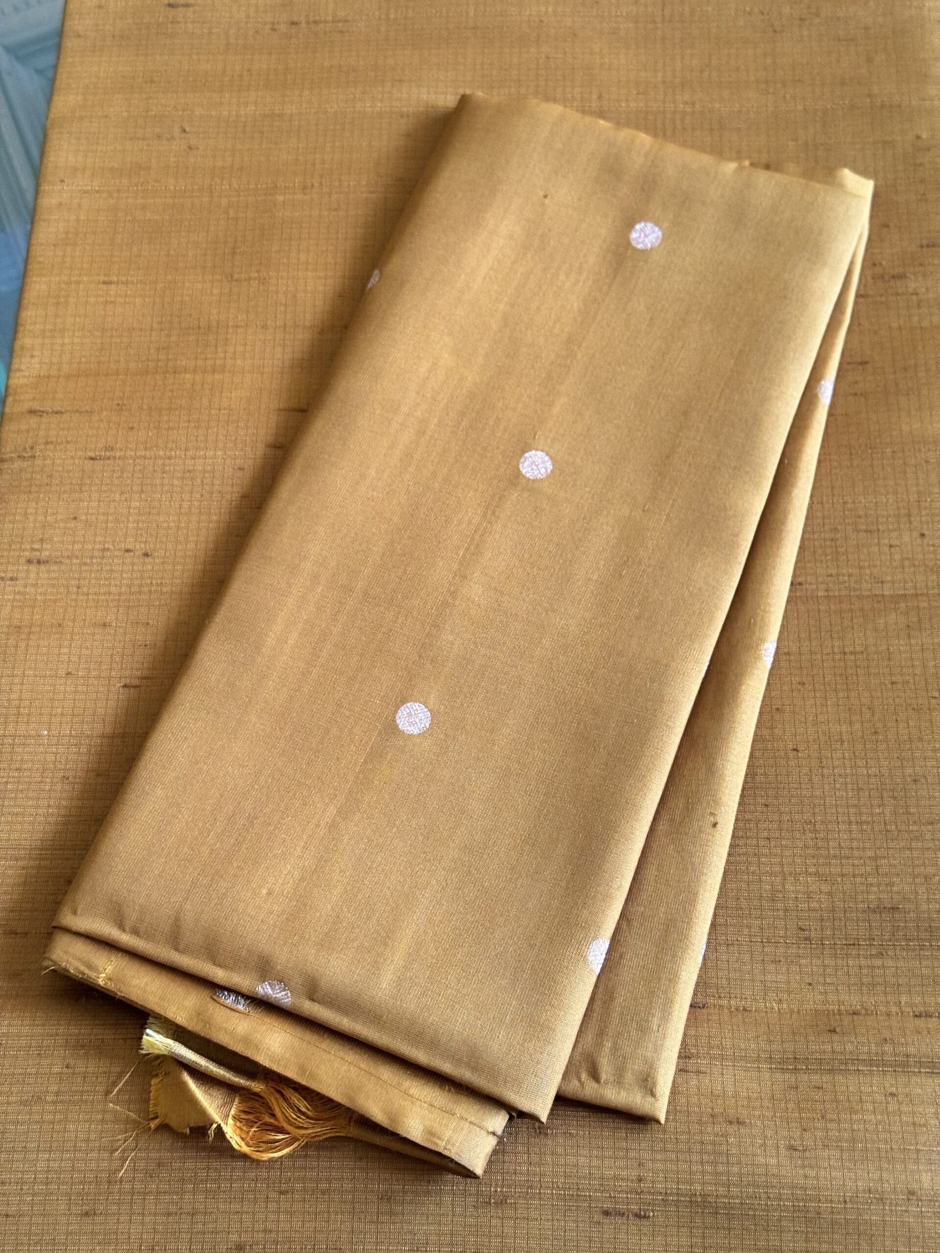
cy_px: 626
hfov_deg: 30.3
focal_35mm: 48
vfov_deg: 39.7
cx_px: 470
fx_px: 1738
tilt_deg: -62.5
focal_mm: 6.76
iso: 250
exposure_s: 1/60
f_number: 1.78
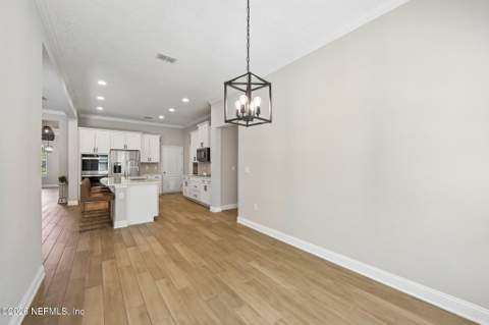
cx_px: 244
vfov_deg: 81.1
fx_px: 190
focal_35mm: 14
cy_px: 162
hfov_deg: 104.3
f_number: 8
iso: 400
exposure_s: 1/15
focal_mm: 14
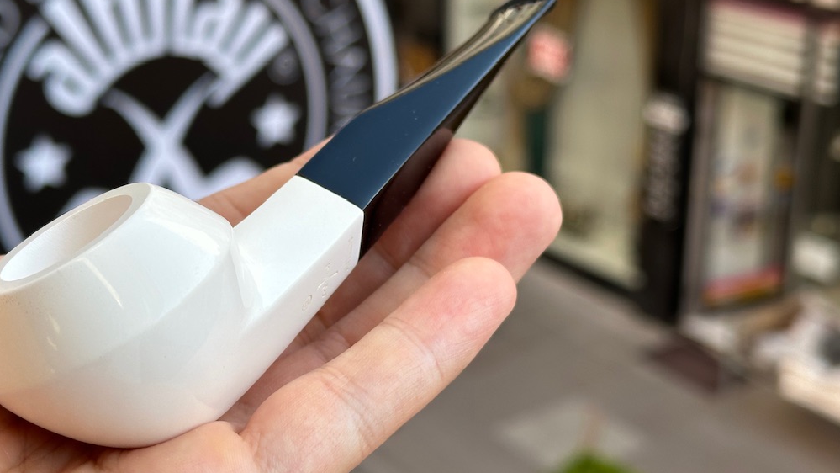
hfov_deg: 31.3
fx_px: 1492
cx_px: 321
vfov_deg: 18.0
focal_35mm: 67
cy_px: 231
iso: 64
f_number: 1.78
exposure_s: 1/473
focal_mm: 6.86
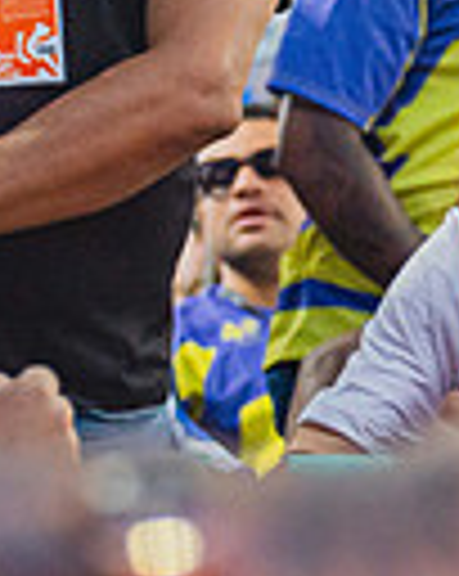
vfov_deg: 4.1
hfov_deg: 3.3
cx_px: 526
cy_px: 191
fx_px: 7966
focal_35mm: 468
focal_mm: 110
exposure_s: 1/400
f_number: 5
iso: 2500
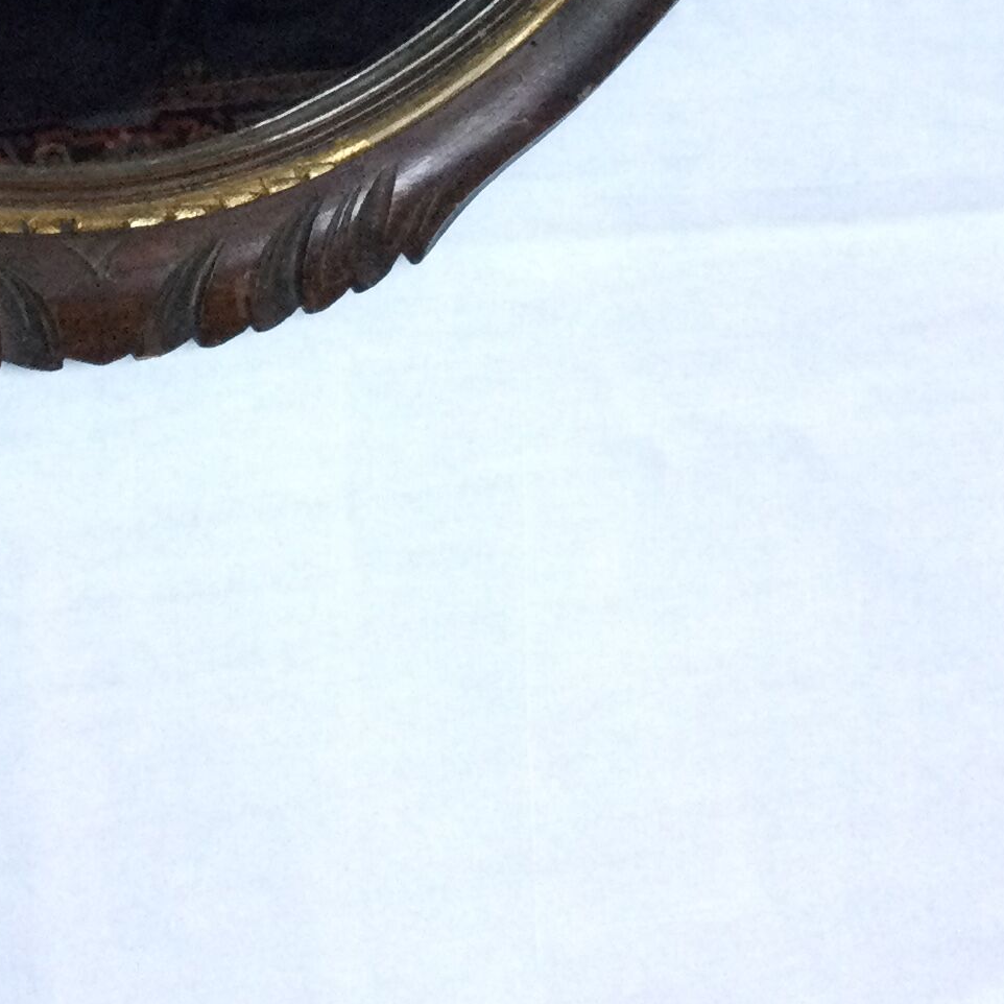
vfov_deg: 16.5
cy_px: -631
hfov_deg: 18.4
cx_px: 110
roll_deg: +1.4
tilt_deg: -1.2
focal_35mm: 93
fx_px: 3052
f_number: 2.4
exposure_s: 1/33
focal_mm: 3.3
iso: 160
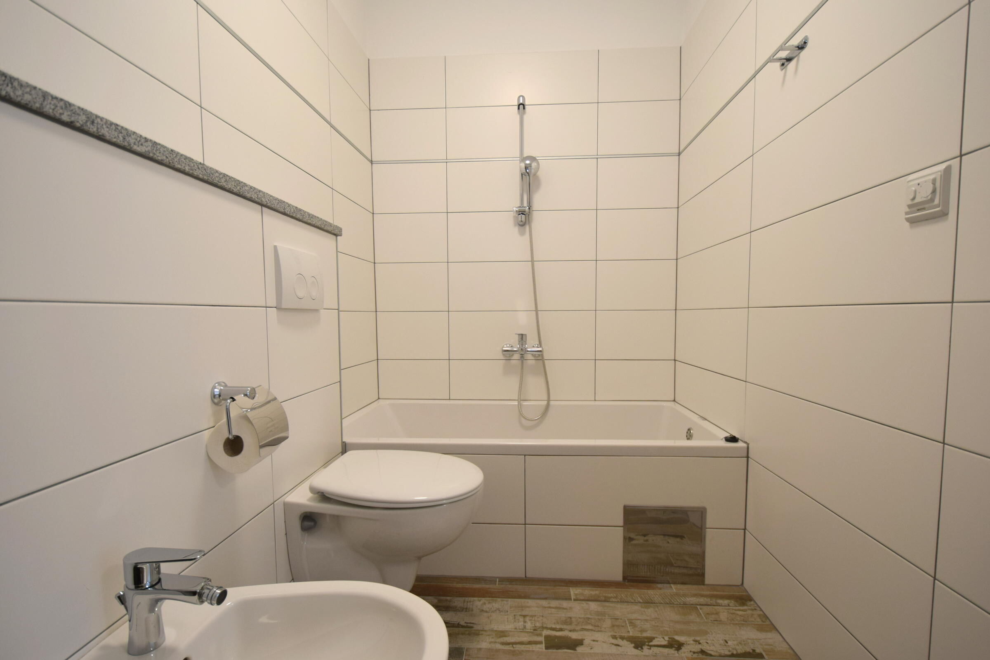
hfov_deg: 100.4
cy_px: 330
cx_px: 495
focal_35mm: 15
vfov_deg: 77.3
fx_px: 412
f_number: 4
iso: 450
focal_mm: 10
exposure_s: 1/60
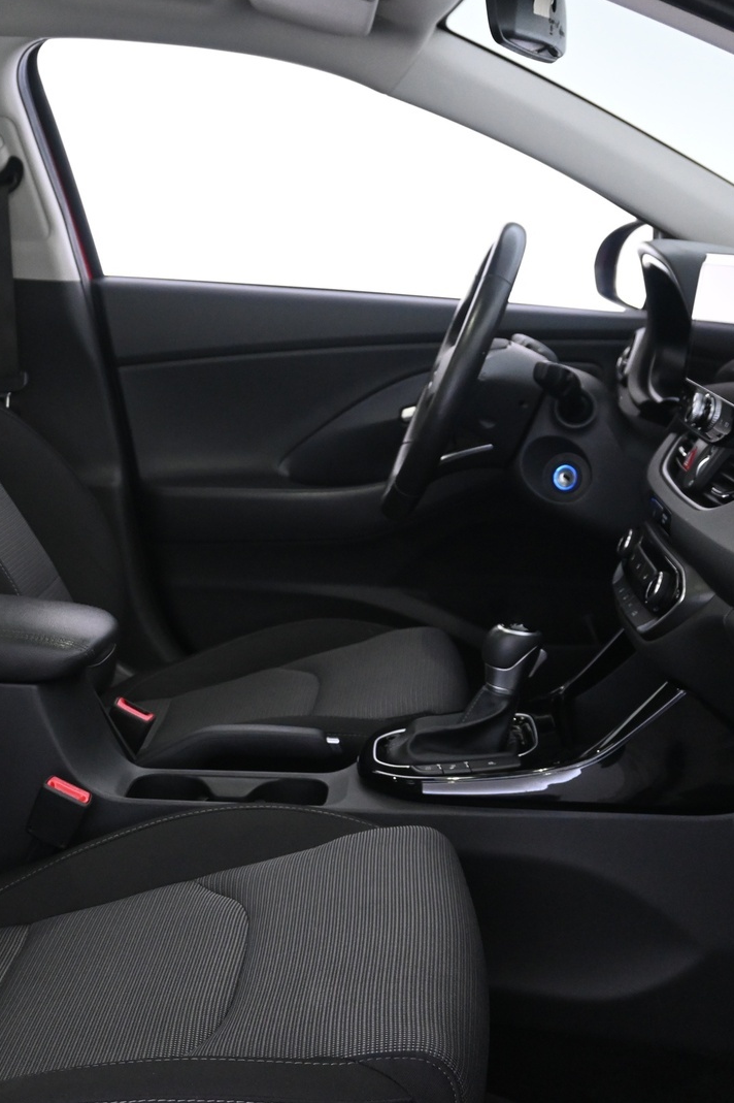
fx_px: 1461
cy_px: 547
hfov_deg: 27.7
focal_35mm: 48
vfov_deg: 41.3
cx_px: 163
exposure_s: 1/30
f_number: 4
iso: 2200
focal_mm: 21
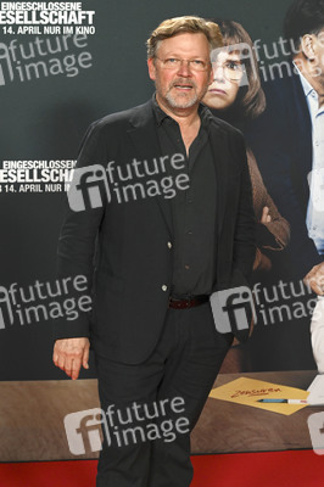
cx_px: 162
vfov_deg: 24.8
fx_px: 1109
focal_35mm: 82
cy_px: 244
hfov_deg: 16.6
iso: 3200
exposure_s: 1/180
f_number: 4.8
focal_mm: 82
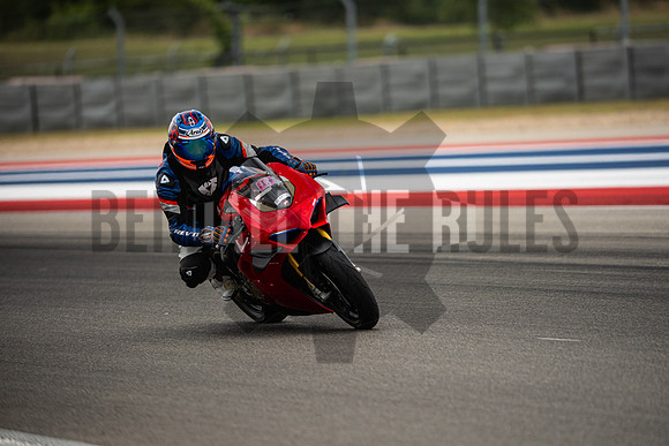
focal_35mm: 300
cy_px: 223
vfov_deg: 4.6
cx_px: 334
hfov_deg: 6.9
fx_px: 5576
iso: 400
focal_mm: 200
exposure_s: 1/5000
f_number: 2
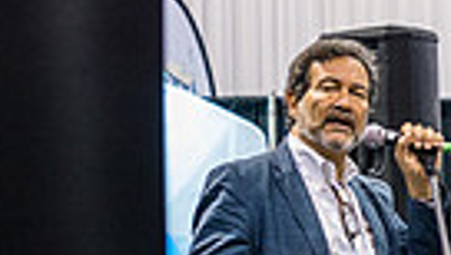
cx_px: 938
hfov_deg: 6.7
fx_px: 3737
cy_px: 472
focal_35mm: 312
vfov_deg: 3.9
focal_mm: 70
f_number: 3.5
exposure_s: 1/160
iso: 3200
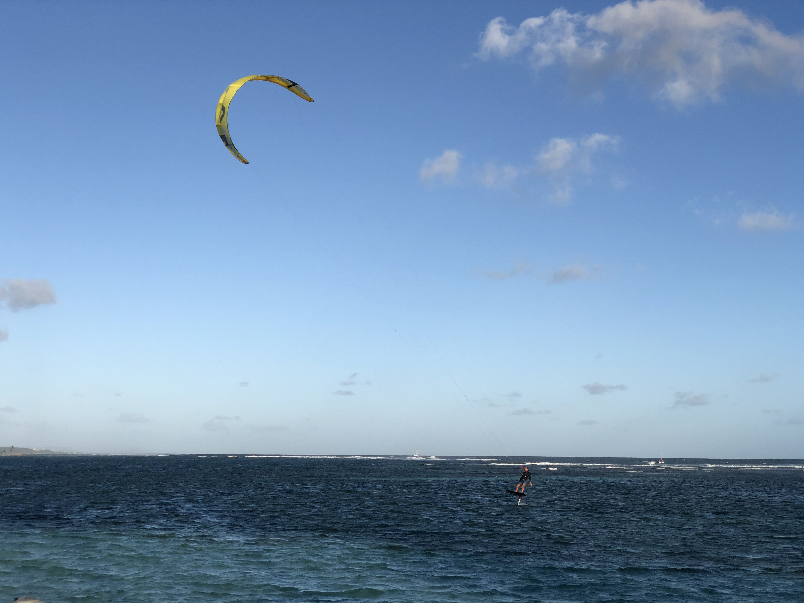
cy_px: 302
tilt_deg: +8.0
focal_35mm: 52
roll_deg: +0.7
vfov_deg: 28.0
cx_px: 402
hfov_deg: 36.8
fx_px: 1208
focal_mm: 6
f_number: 2.4
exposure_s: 1/1453
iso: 16
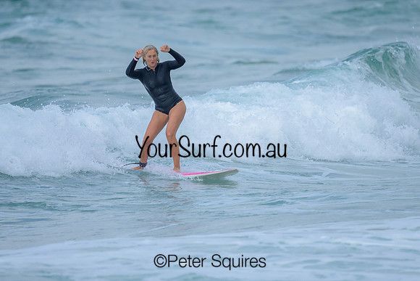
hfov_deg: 1.9
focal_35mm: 1101
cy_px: 121
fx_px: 12846
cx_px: 199
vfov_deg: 1.2
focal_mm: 800
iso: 250
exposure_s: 1/2000
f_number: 6.3
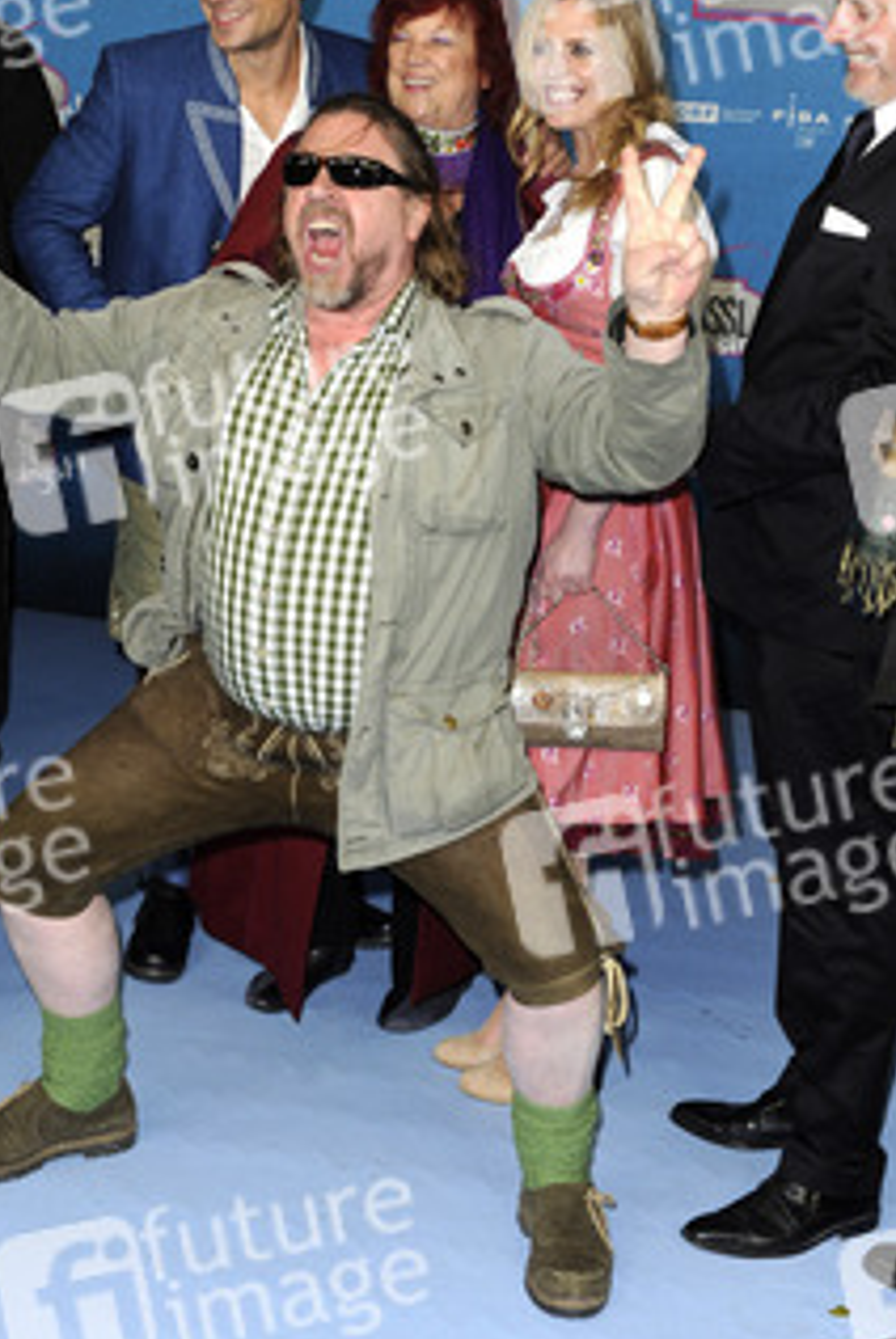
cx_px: 336
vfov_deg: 37.5
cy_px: 646
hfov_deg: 25.5
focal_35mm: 53
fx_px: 1974
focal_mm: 42
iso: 1000
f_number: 5
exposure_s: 1/200
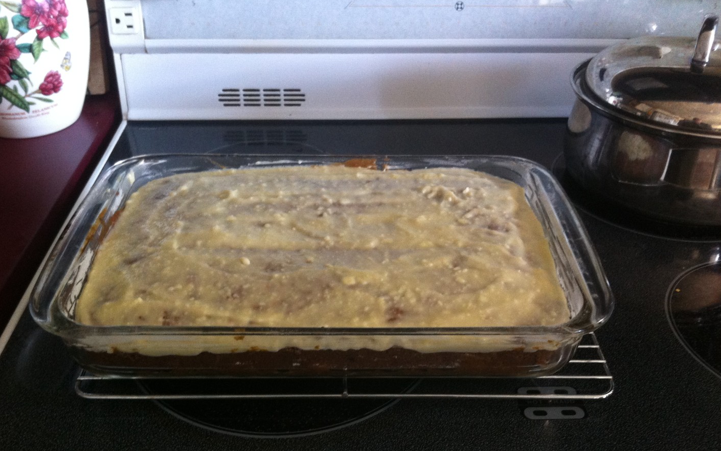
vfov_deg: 33.5
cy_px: 270
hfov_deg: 51.5
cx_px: 353
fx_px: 747
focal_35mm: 38
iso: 200
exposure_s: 1/15
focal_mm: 3.85
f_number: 2.8
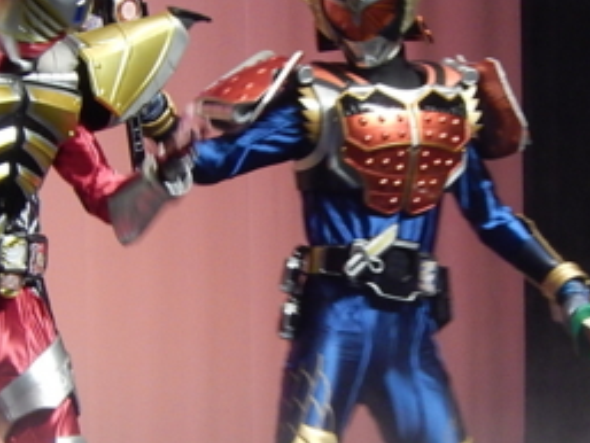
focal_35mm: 432
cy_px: 266
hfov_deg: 4.6
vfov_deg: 3.4
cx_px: 333
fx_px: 7367
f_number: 5.7
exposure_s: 1/15
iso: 450
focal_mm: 33.3
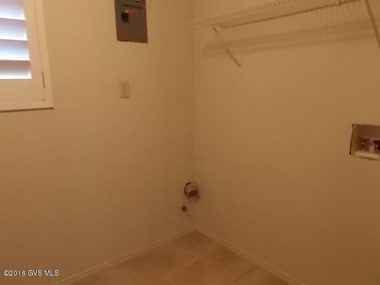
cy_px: 142
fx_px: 285
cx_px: 190
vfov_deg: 53.1
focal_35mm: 26
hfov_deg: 67.3
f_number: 3.2
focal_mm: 4.6
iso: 400
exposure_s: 1/4
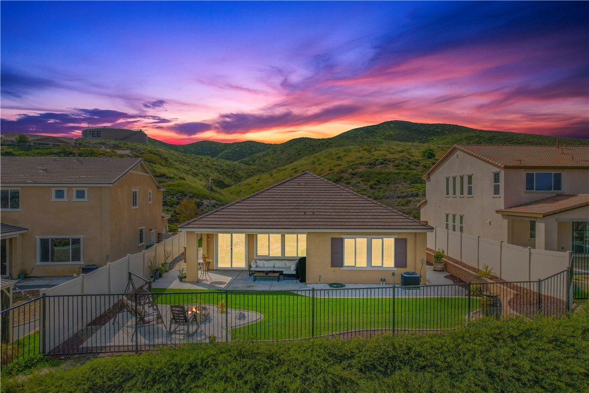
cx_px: 294
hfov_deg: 78.6
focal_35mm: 22
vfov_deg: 57.2
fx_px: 360
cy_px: 196
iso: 100
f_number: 2.8
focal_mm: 8.38
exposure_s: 1/125
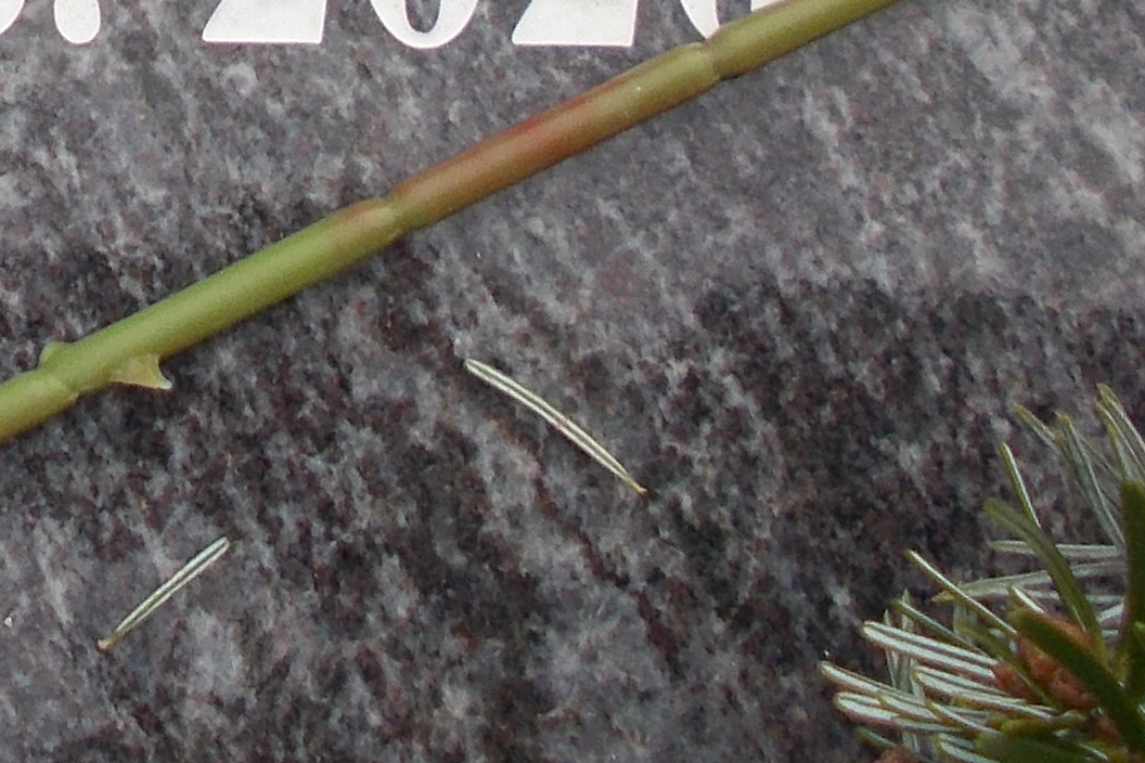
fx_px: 3753
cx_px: -152
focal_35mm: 118
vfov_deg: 10.8
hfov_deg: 16.7
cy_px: -663
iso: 80
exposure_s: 1/250
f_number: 3.2
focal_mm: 4.6
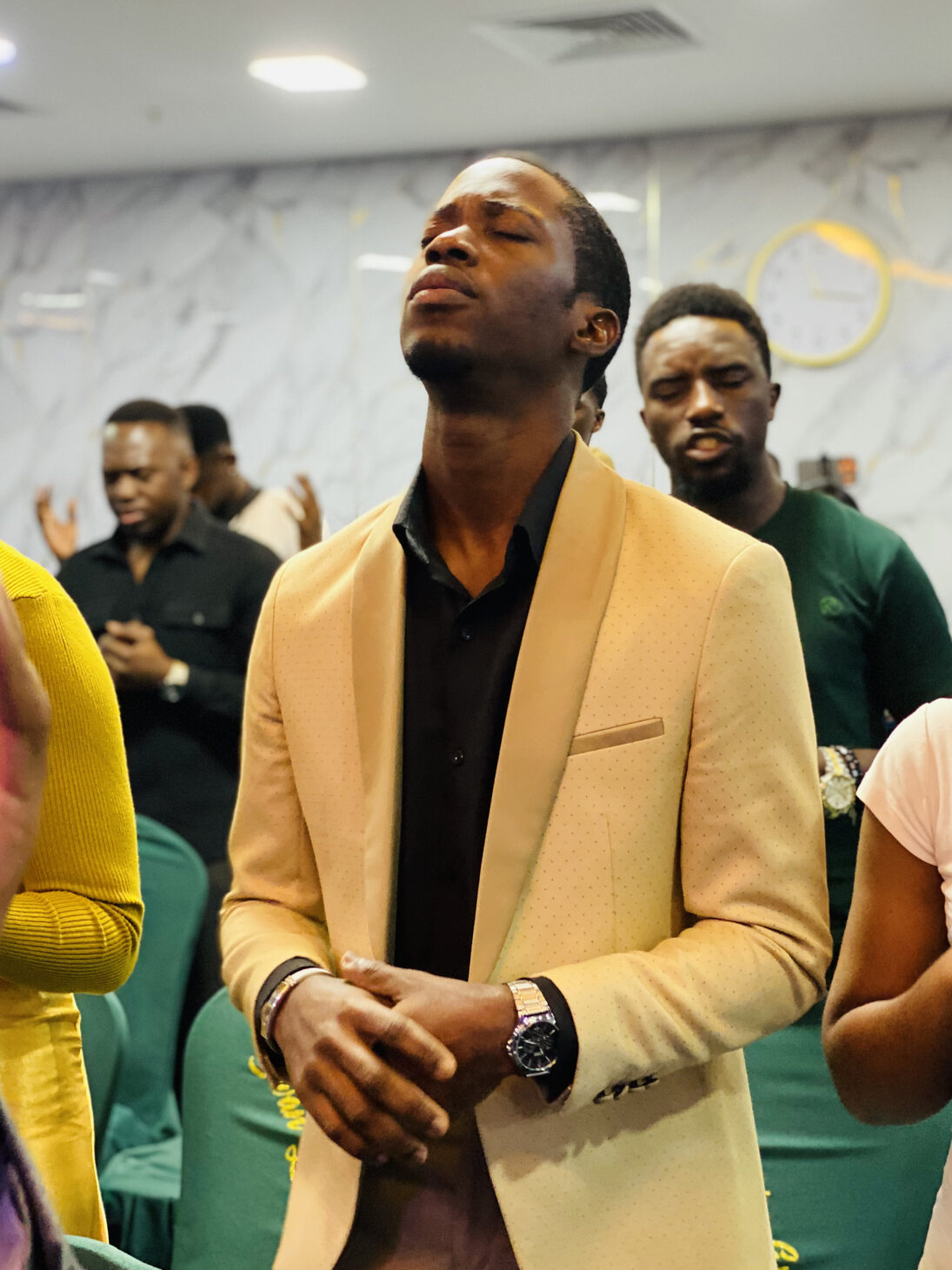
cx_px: 487
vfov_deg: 33.8
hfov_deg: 25.7
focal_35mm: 57
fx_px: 2090
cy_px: 625
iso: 320
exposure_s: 1/33
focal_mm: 6
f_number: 2
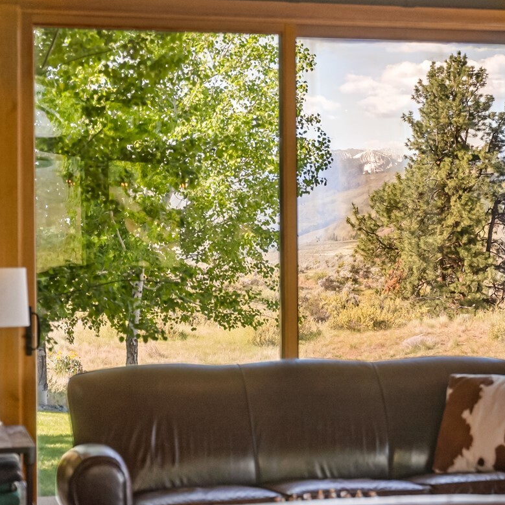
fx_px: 1448
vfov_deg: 19.8
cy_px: 233
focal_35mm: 88
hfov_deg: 19.6
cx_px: 394
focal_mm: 47.4
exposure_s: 1/15
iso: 400
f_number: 2.8
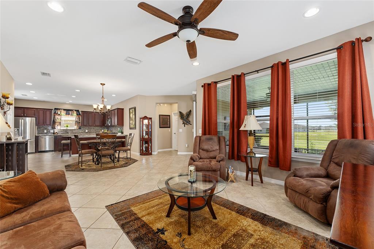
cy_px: 124
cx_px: 187
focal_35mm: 14
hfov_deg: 104.3
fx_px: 145
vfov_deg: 81.2
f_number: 7.1
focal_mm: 14
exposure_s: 1/8
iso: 400
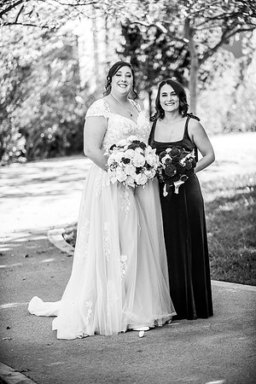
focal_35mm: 125
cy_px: 192
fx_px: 1333
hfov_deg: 11.0
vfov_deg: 16.4
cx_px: 128
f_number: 2.8
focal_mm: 125
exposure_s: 1/1250
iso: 400
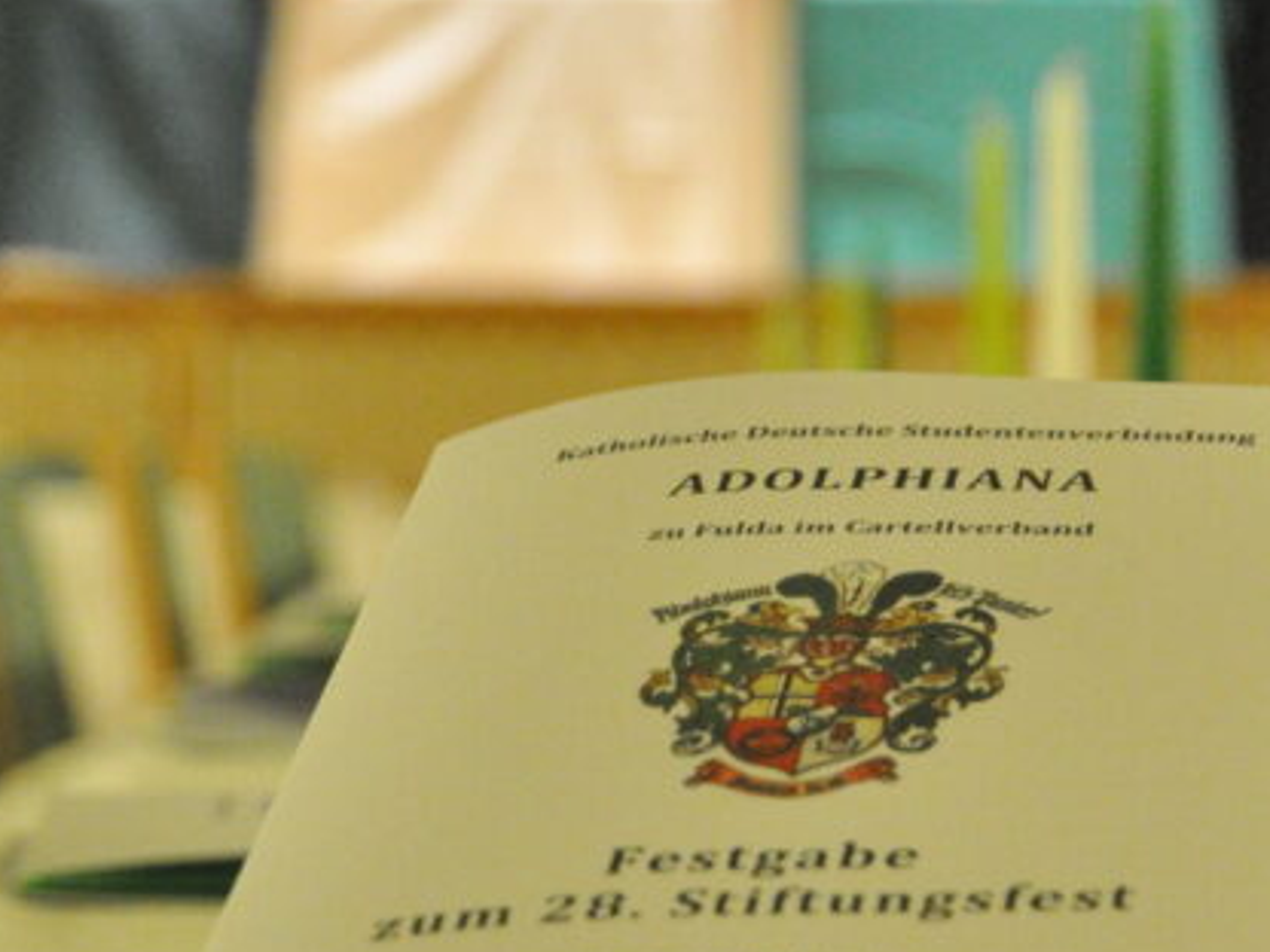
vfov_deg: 8.7
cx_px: 956
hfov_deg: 11.6
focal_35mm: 170
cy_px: 394
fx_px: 6237
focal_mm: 48
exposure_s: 1/25
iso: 2500
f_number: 5
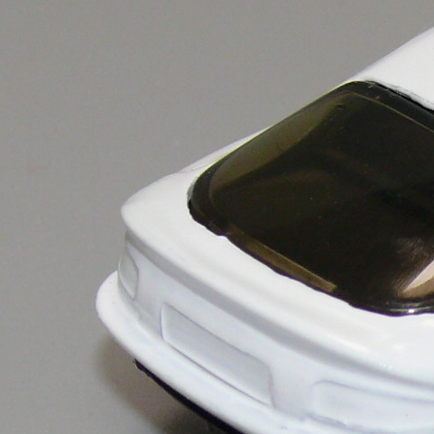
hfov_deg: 5.8
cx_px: 689
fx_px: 4255
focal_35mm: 300
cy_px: 171
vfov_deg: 5.8
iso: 100
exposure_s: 1/30
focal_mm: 13.3
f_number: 4
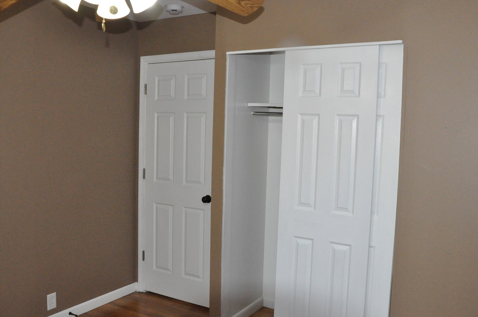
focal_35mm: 30
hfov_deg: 61.8
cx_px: 265
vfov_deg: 43.5
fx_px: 398
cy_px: 158
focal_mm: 18
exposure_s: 1/200
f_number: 10
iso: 3200
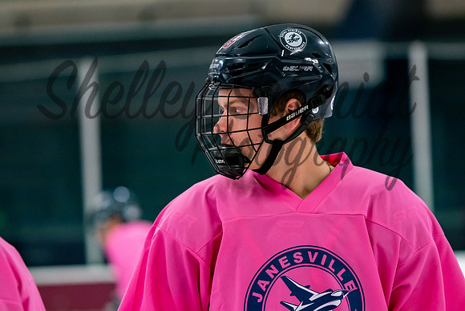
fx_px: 3876
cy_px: 156
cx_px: 232
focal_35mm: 300
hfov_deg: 6.9
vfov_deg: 4.6
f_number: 3.5
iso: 2000
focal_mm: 200
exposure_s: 1/800
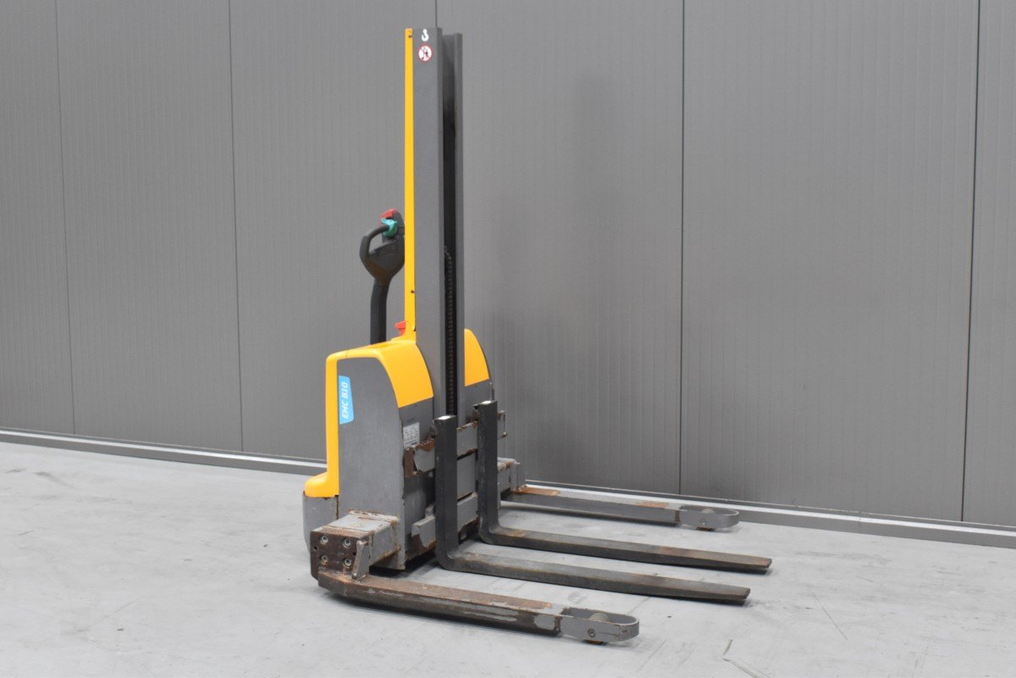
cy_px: 339
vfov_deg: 31.9
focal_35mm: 42
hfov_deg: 46.4
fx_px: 1185
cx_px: 508
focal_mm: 28
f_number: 7.1
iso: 1600
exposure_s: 1/25
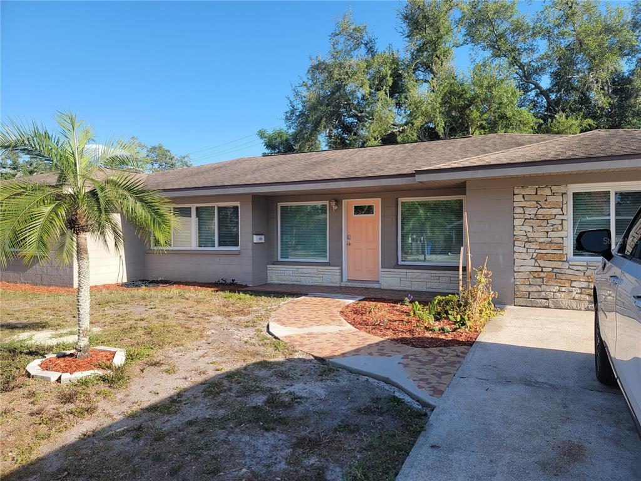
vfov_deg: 56.8
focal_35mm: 24
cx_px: 320
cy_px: 240
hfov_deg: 71.6
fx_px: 444
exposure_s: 1/424
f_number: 1.8
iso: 16
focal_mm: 6.7
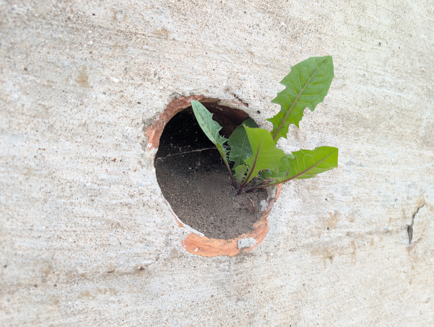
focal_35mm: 24
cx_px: 217
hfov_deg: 71.5
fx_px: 301
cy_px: 164
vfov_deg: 56.9
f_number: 1.68
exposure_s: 1/201
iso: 24
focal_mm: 6.9
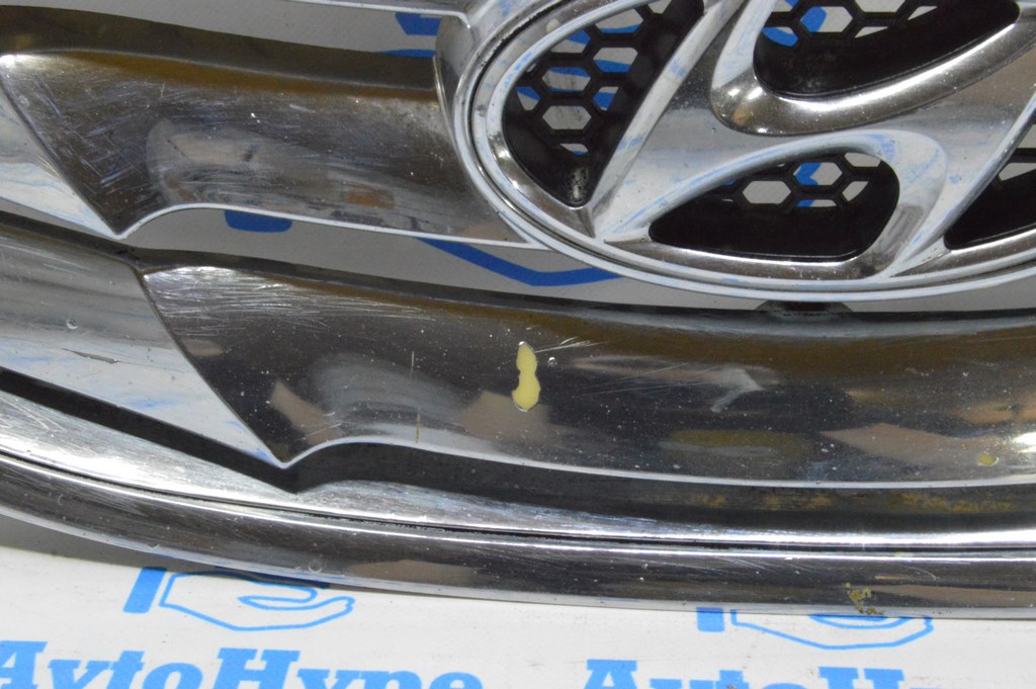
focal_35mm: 57
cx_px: 518
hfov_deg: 35.1
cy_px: 344
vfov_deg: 23.7
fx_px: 1639
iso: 6400
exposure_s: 1/15
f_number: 20
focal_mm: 38
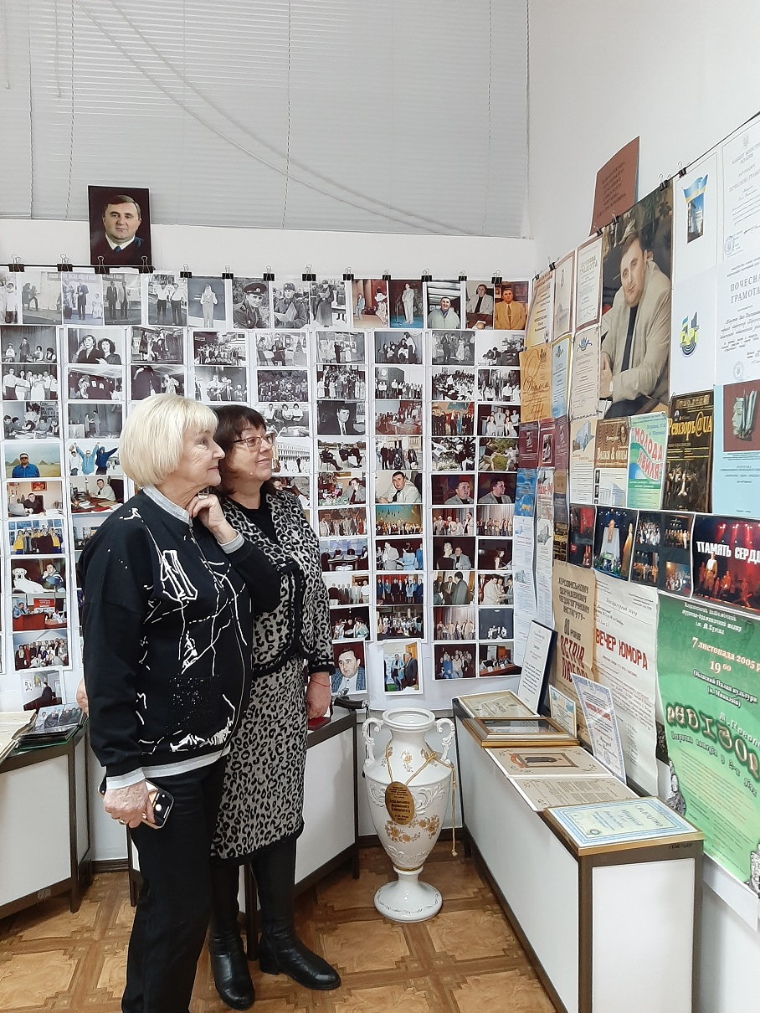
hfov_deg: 53.1
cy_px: 506
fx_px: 761
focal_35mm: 26
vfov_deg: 67.3
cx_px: 380
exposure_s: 1/33
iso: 200
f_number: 1.7
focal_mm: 3.93
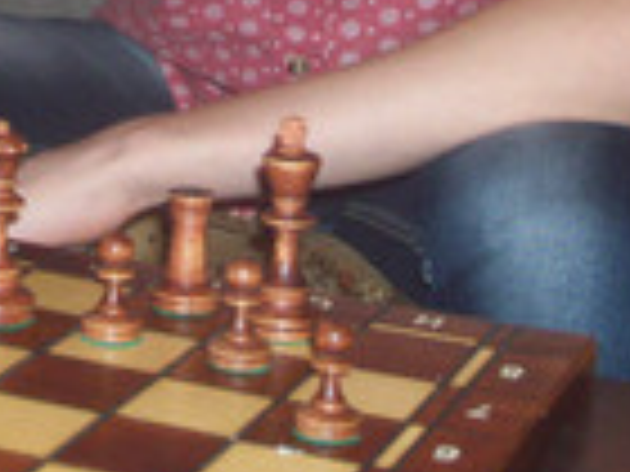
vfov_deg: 11.4
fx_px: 2275
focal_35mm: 125
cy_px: -200
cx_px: 126
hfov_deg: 15.7
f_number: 3
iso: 100
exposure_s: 1/30
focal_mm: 6.3
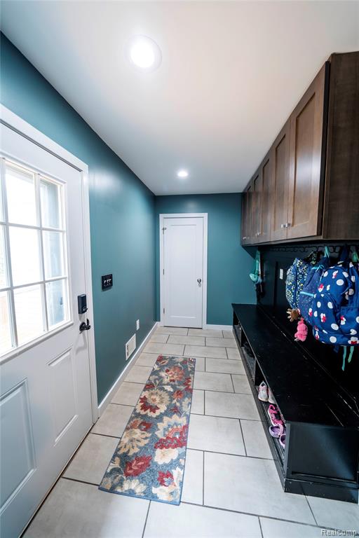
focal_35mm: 12
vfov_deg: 112.6
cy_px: 269
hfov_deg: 90.0
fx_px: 179
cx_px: 180
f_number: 4.5
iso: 200
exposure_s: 1/10
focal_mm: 12
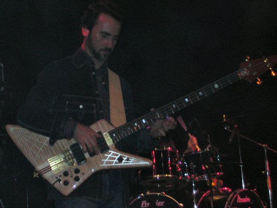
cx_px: 147
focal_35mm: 100
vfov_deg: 14.8
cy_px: 93
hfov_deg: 19.6
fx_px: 800
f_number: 4.3
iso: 200
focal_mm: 13.3
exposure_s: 1/59.9
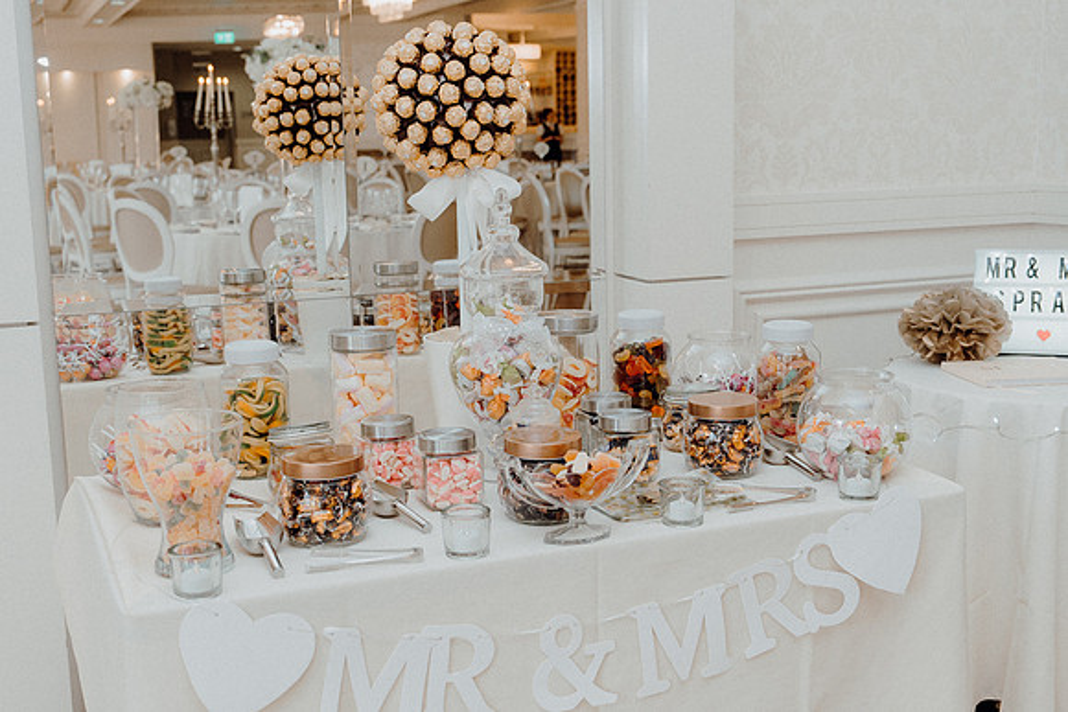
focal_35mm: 46
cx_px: 534
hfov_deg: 42.7
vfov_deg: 29.3
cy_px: 356
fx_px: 1365
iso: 1000
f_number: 3.5
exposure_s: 1/160
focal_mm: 31
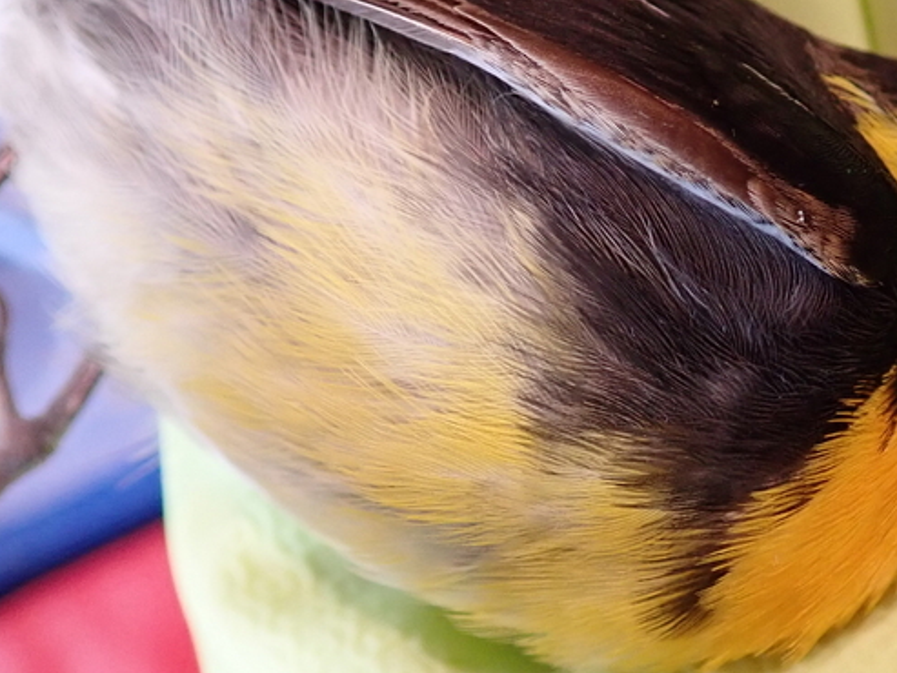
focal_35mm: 73
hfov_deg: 26.4
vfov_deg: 20.2
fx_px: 1892
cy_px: 287
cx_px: 653
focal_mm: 5.5
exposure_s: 1/125
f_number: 2.3
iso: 400
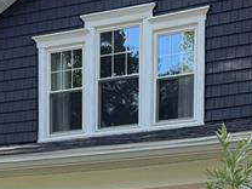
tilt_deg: +0.8
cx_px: 110
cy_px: 297
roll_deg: +0.4
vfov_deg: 11.9
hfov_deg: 16.7
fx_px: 859
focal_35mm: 118
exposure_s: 1/637
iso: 100
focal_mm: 6.76
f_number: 1.78
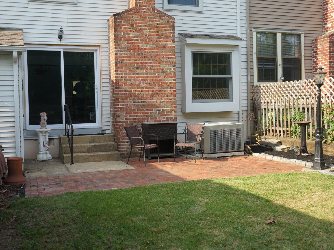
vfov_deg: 38.7
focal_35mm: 37
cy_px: 122
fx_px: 357
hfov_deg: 49.9
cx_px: 136
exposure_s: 1/250
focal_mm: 28
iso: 100
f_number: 4.5
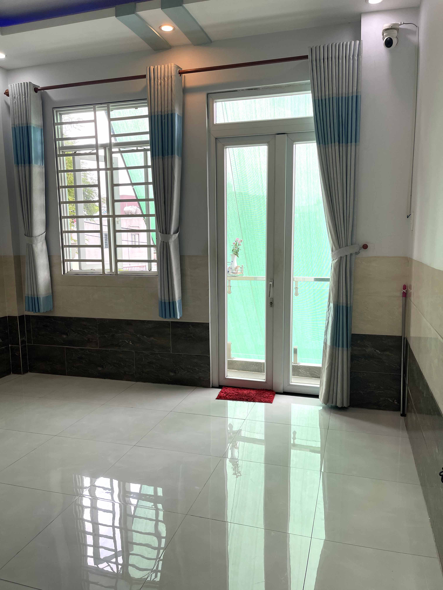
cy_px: 295
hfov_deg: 54.9
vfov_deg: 69.4
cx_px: 222
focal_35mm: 25
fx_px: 427
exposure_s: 1/262
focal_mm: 5.1
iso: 32
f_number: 1.6
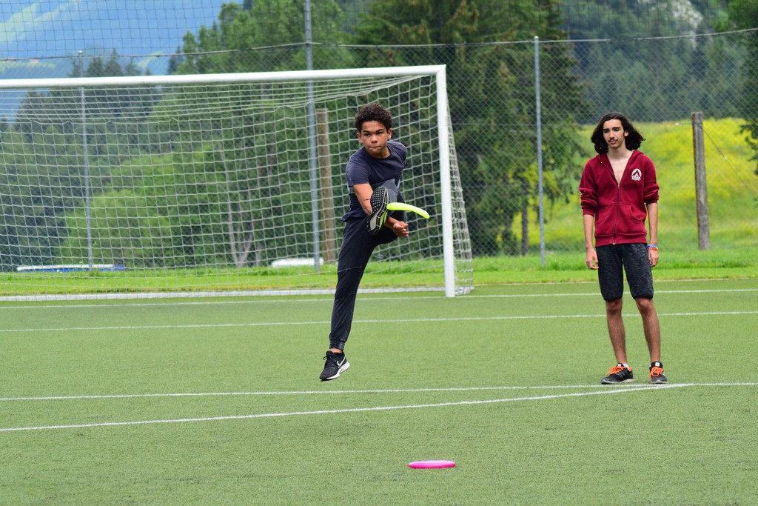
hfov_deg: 11.8
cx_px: 379
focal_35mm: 174
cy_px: 253
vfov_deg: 7.9
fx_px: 3664
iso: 800
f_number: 7.1
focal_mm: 116
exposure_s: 1/1250
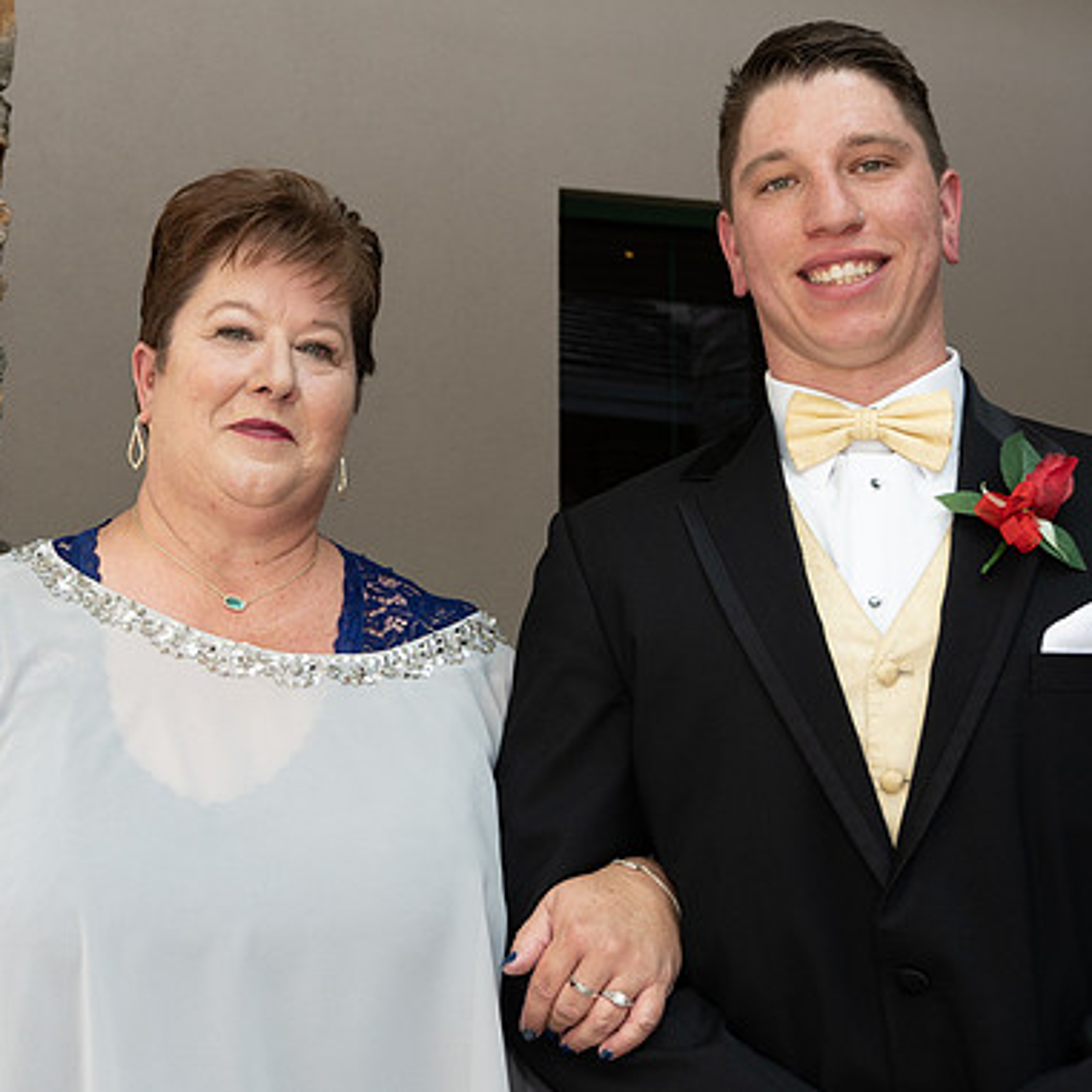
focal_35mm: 61
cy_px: 371
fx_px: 2177
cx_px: 326
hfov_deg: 27.9
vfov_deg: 28.0
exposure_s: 1/160
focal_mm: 29
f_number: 5
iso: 400
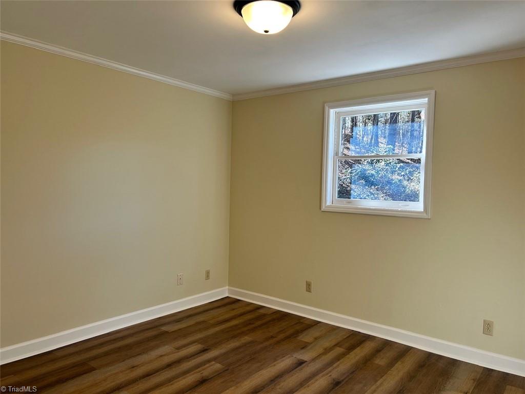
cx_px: 262
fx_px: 394
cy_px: 197
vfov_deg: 53.1
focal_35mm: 26
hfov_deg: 67.3
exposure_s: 1/120
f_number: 1.5
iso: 50
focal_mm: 5.7
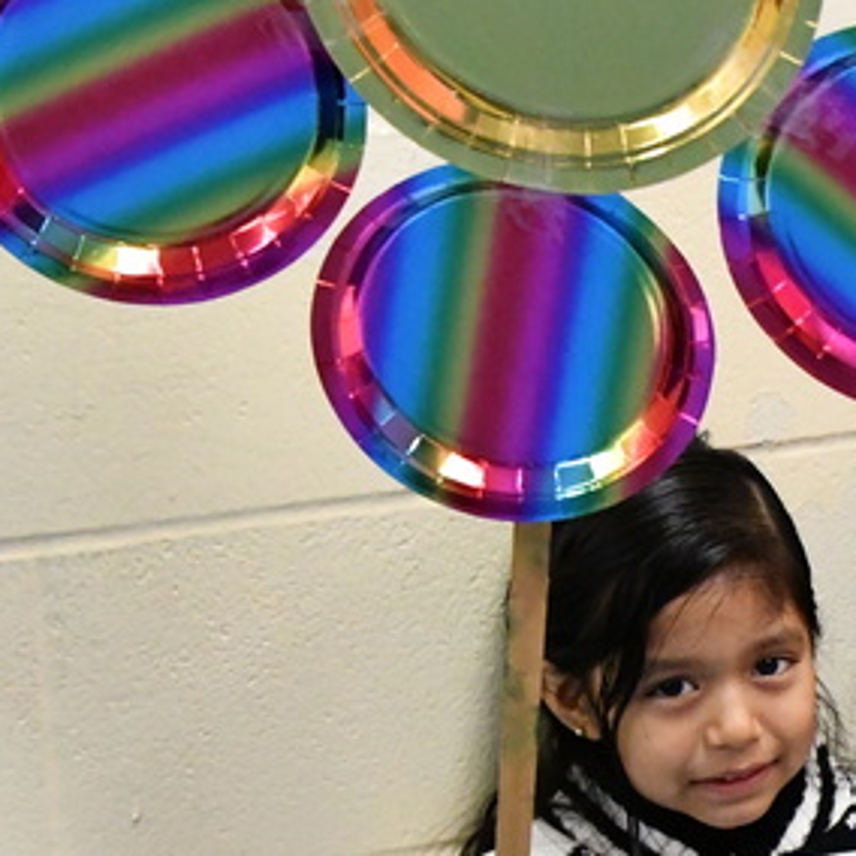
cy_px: 851
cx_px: 1166
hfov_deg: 11.5
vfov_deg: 11.8
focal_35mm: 147
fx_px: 4113
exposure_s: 1/200
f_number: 7.1
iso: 6400
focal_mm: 32
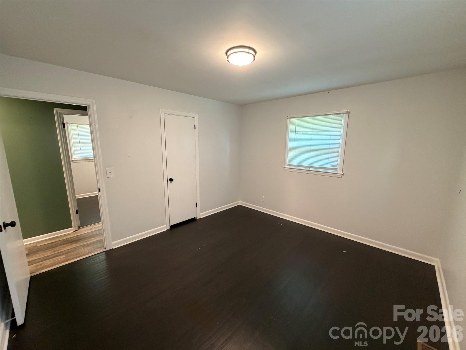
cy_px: 175
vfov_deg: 85.7
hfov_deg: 102.1
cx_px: 233
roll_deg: -0.3
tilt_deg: -10.7
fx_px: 188
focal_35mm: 14
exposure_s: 1/60
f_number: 2.2
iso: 500
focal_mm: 2.22
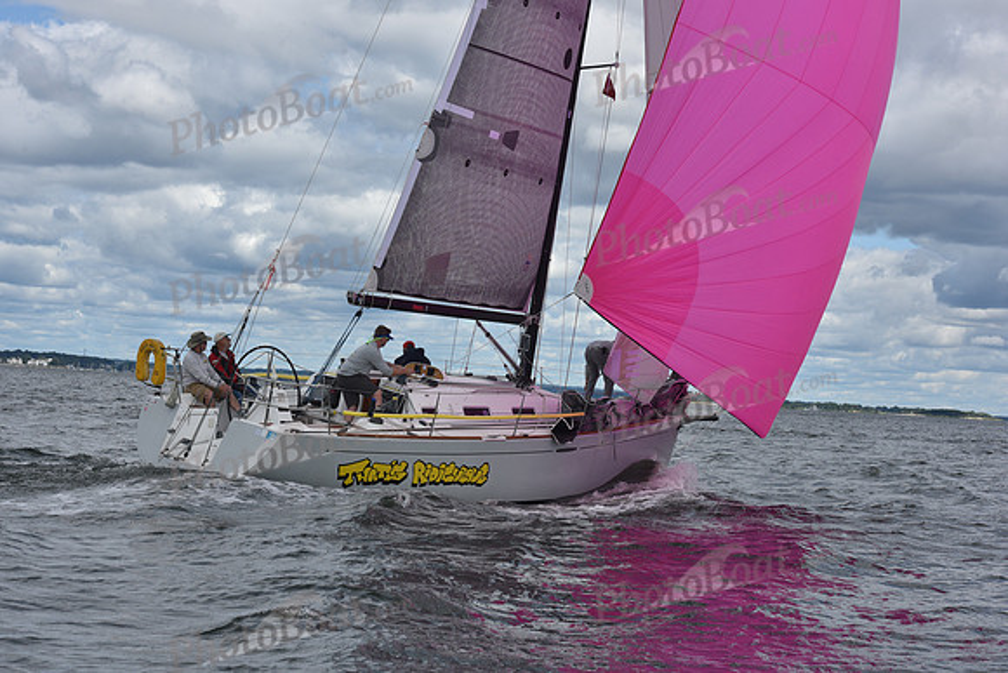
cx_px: 504
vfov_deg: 17.5
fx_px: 2184
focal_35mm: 78
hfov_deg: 26.0
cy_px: 336
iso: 250
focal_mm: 78
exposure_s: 1/800
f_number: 10
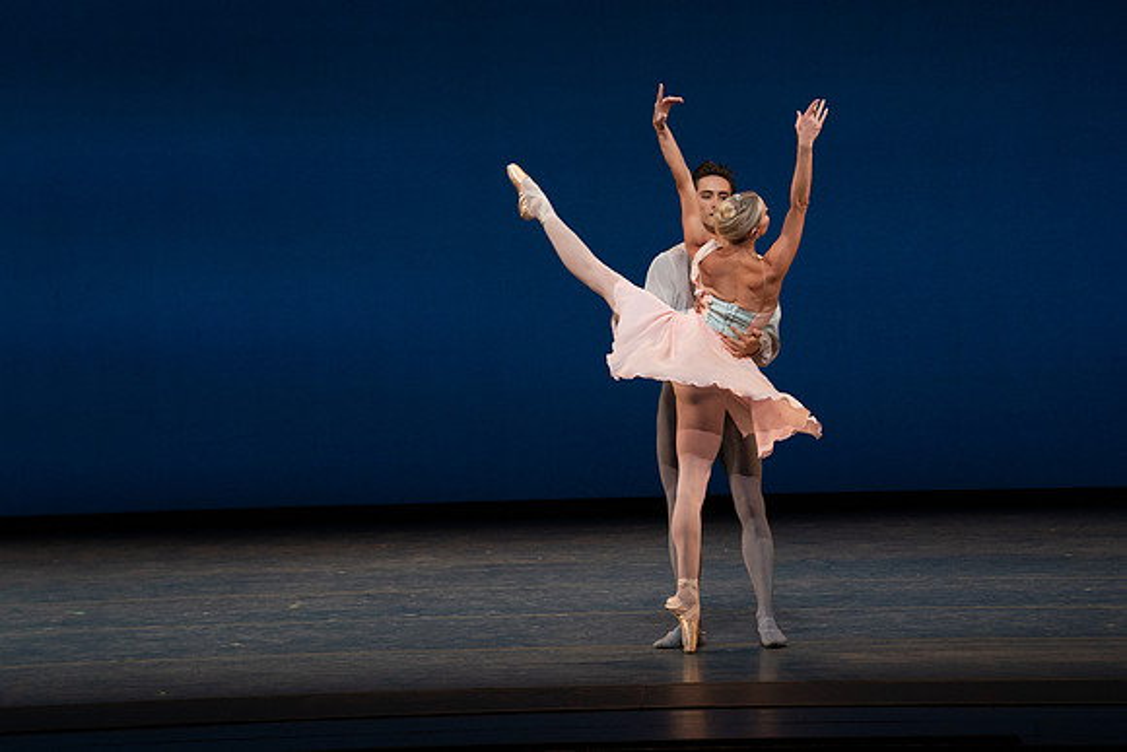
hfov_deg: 10.7
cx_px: 564
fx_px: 6012
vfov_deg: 7.2
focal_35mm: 192
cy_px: 376
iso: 3200
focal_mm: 192
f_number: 8
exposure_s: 1/500
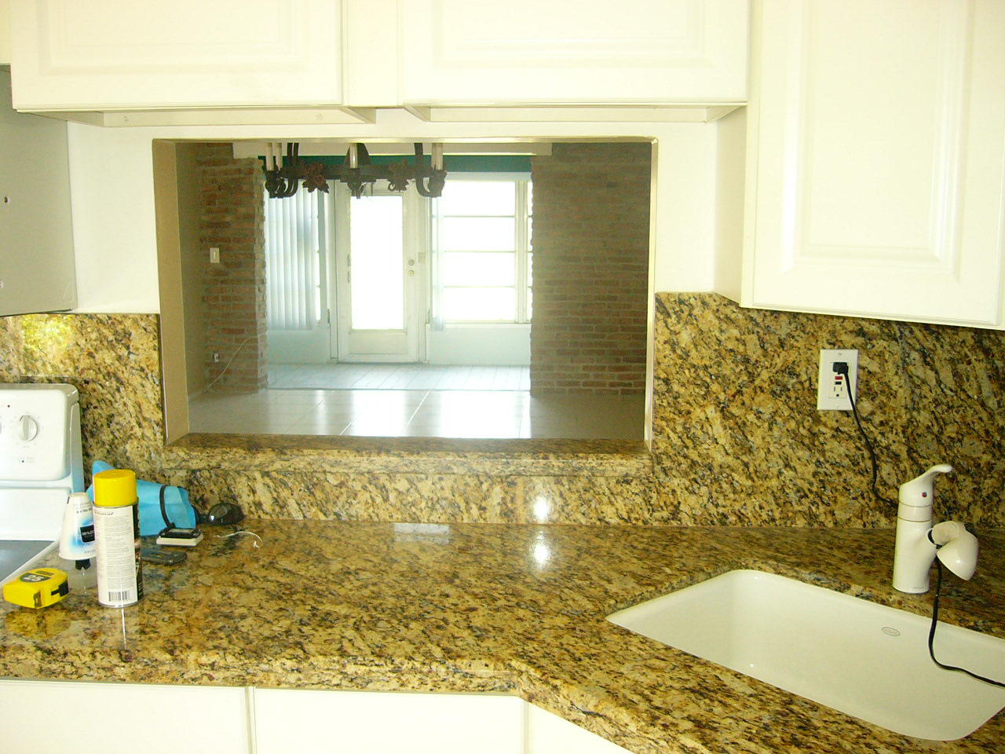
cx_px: 502
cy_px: 377
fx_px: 1016
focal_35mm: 35
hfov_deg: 52.6
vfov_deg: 40.7
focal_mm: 5.8
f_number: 2.8
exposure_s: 1/30
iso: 200
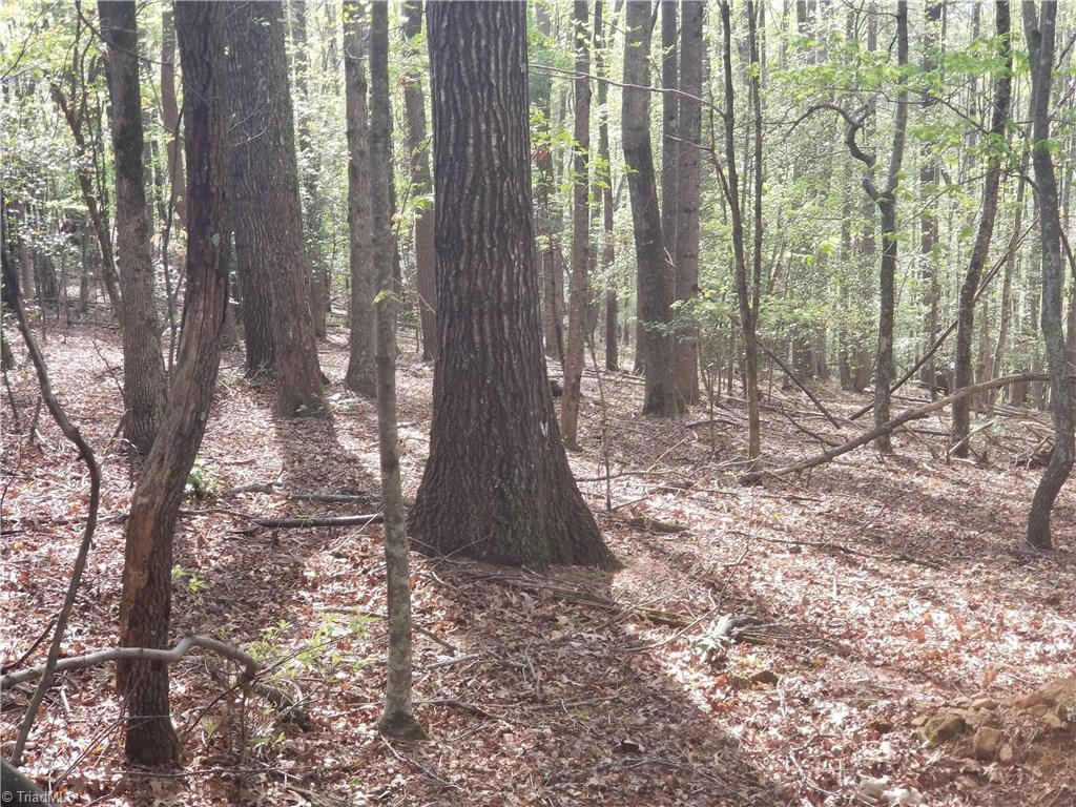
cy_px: 404
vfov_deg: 28.0
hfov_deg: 36.8
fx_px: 1616
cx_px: 538
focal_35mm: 52
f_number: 2.4
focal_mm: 6
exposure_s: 1/89
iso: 25
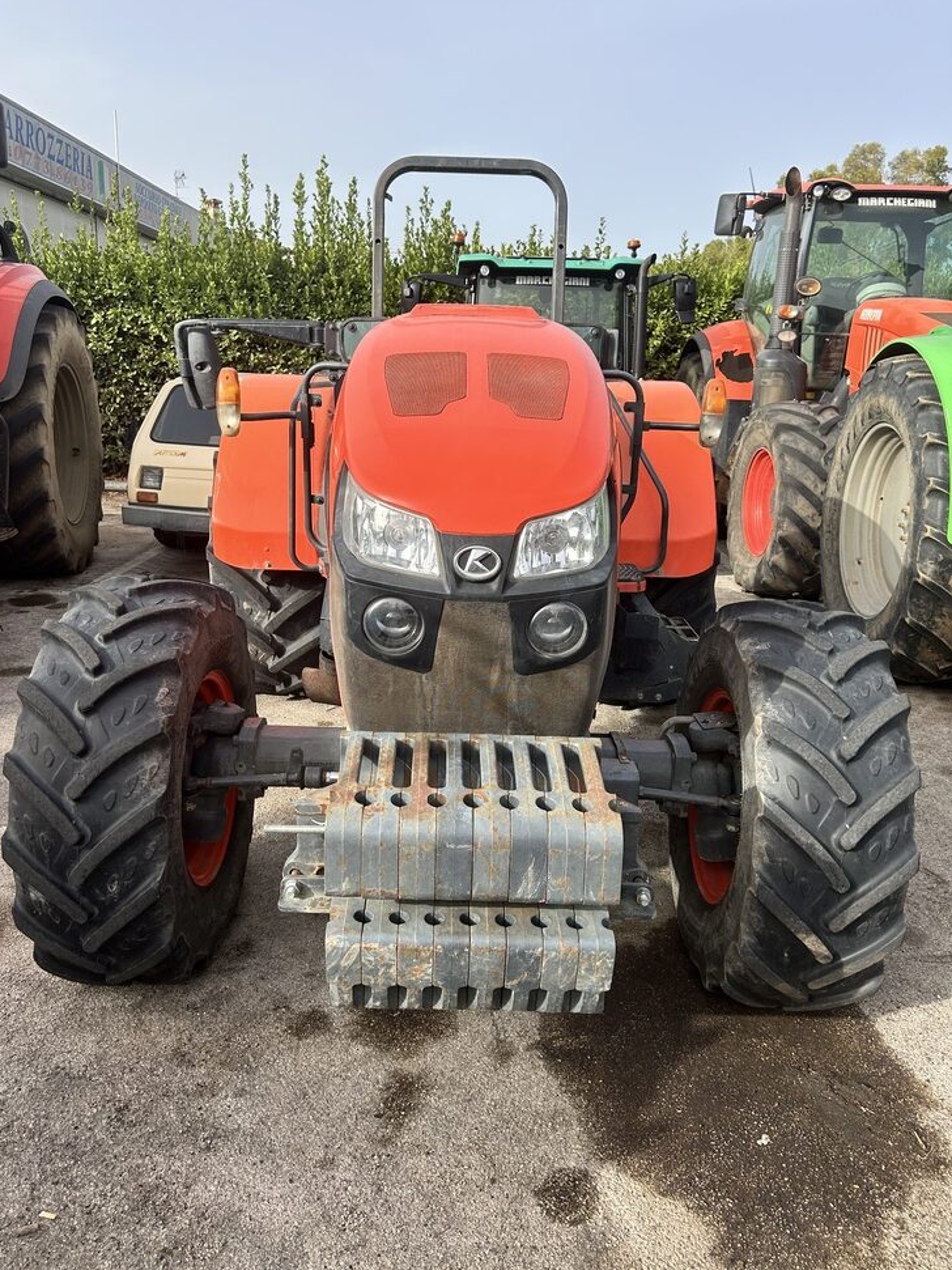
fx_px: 990
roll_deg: -2.1
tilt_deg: -13.5
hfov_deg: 51.3
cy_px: 623
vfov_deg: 65.3
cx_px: 460
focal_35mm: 27
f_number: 1.5
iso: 50
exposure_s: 1/1553
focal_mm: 5.7
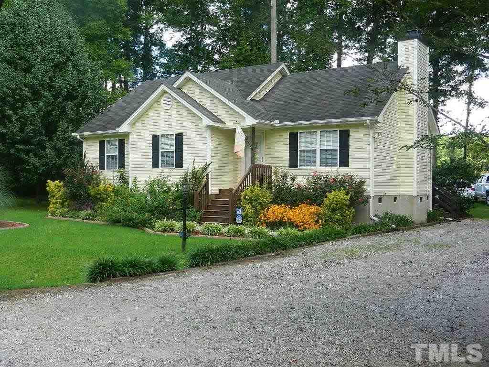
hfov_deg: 49.0
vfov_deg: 37.7
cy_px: 184
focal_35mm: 38
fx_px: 537
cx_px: 244
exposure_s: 1/320
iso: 160
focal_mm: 6.9
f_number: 4
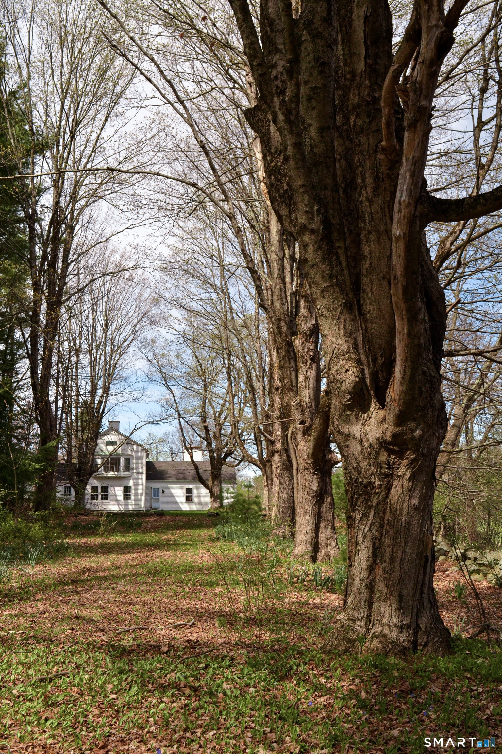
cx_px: 251
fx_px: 847
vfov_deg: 47.9
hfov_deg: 33.0
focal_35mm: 40
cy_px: 377
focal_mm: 27
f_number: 9
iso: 800
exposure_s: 1/1000
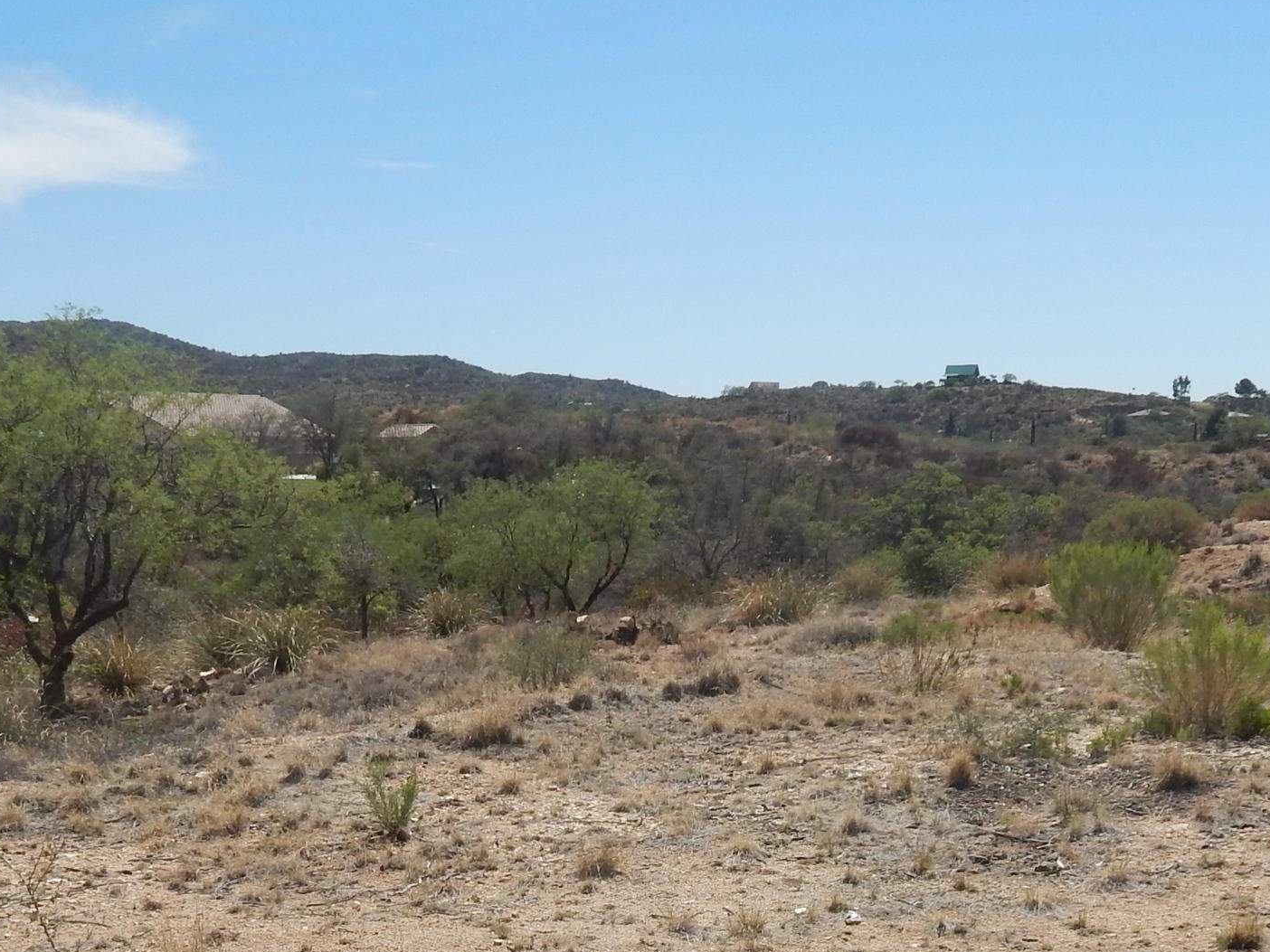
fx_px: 1724
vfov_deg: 29.4
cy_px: 882
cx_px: 723
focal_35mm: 47
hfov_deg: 40.3
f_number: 6
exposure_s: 1/640
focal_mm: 4
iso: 125
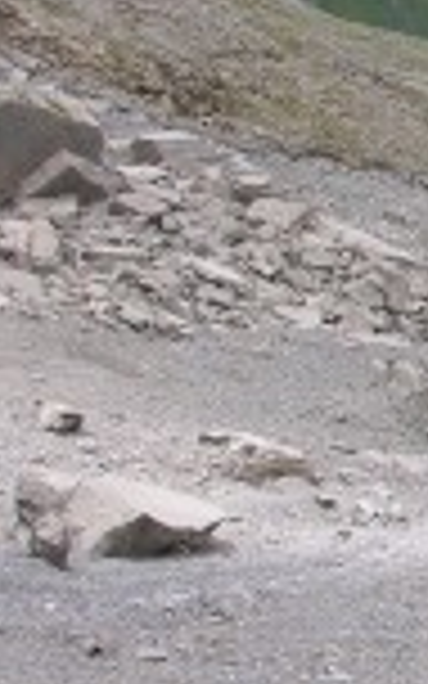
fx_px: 3490
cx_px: 1032
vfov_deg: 11.2
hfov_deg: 6.7
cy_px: 315
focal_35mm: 187
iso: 50
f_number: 5
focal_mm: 8.9
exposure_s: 1/143
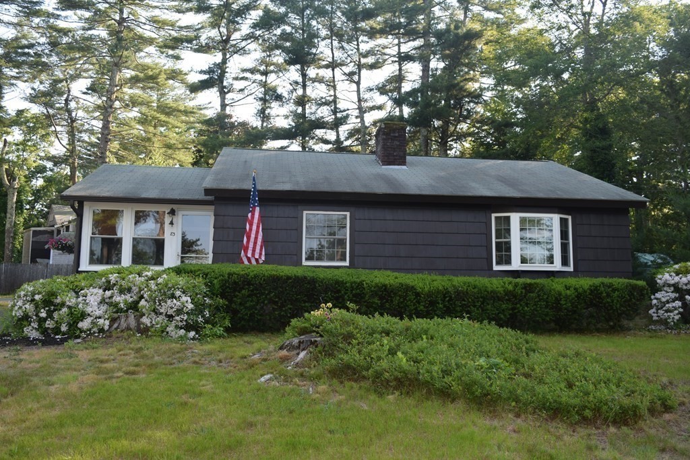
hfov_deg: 59.5
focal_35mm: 32
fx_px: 604
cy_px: 230
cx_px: 345
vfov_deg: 41.7
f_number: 5.6
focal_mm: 21
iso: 110
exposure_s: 1/125
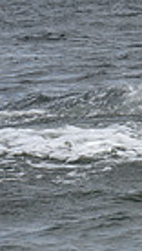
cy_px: -5
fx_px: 2788
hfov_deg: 2.8
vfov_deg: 5.1
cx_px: 526
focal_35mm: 418
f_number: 11
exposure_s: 1/800
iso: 250
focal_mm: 95
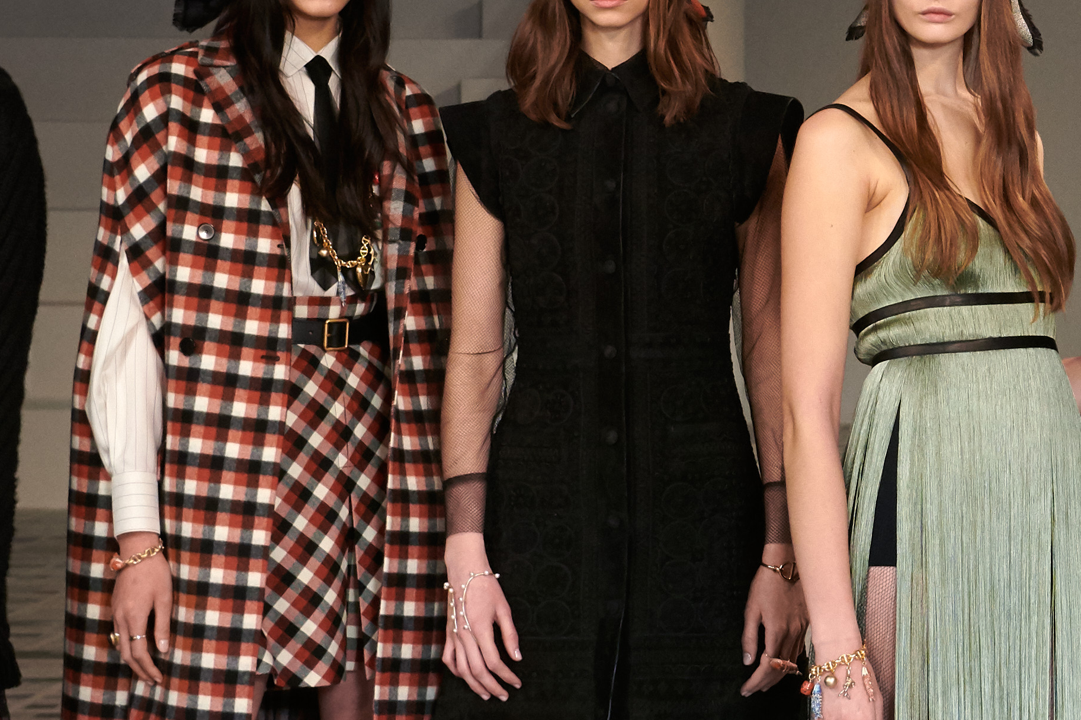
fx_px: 5434
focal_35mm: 181
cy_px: 206
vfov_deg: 7.6
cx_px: 1244
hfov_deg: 11.2
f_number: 8
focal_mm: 40
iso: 800
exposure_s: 1/125
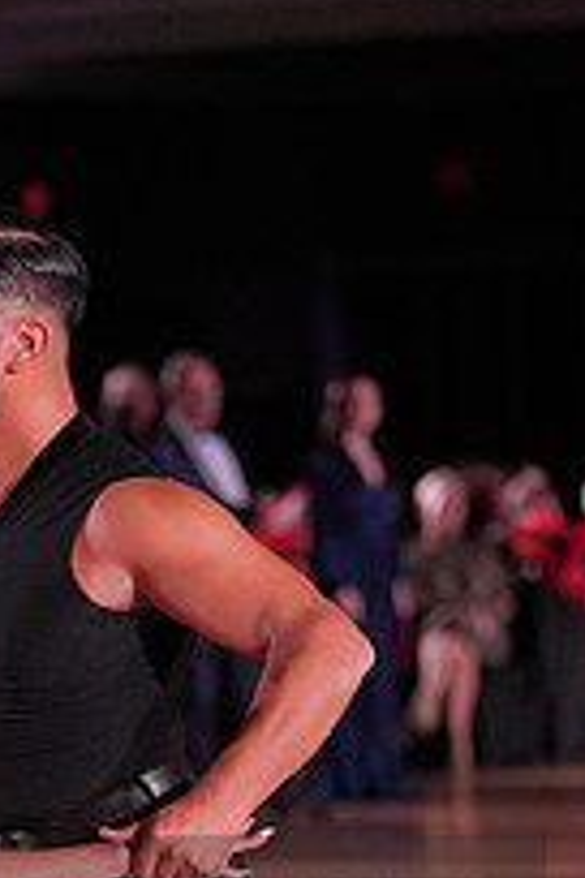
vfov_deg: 7.1
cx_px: -45
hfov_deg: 4.7
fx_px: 7068
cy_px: 981
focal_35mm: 290
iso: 1600
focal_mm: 102
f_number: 2.8
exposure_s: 1/800
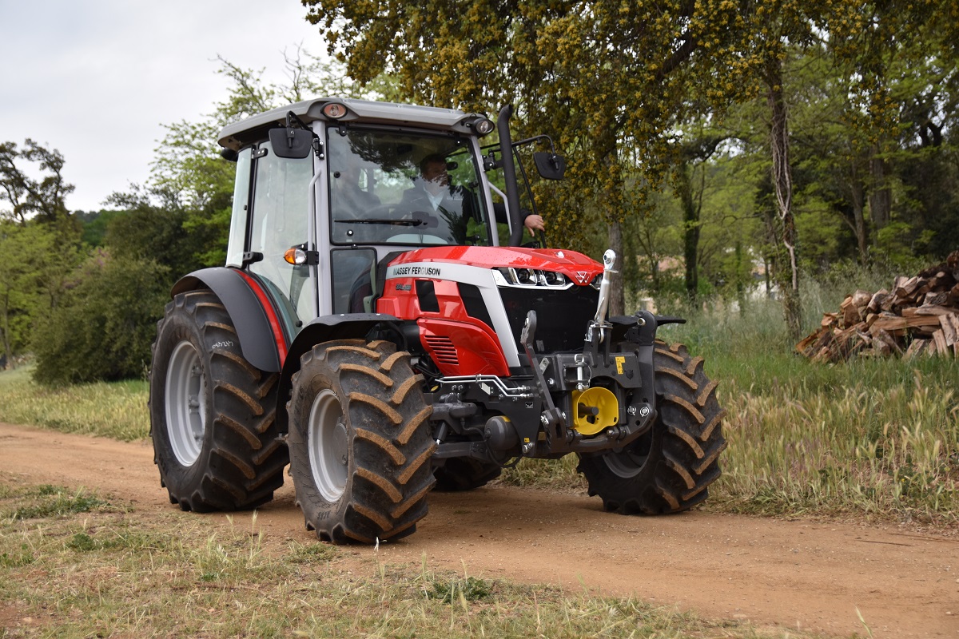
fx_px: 1279
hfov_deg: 41.1
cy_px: 320
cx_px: 480
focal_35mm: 48
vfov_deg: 28.1
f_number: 2.8
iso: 250
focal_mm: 32
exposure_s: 1/1000
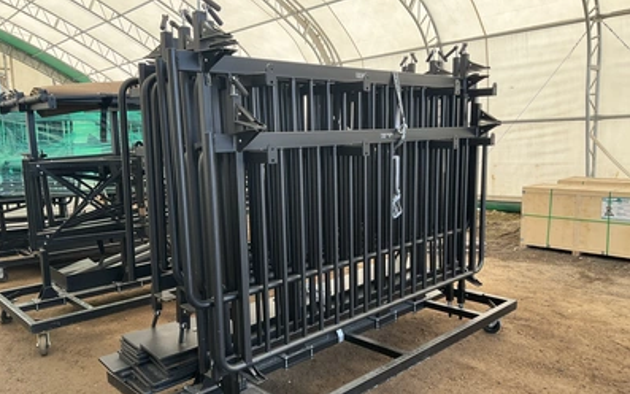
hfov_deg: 61.2
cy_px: 226
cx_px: 314
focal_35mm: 31
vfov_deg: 40.5
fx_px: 532
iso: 32
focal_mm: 3
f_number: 1.8
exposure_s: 1/132
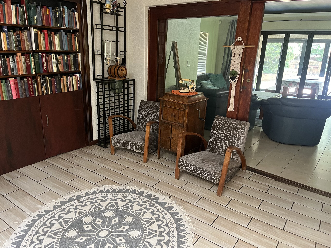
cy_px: 124
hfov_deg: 67.3
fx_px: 249
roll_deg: -1.5
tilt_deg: -16.7
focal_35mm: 26
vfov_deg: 53.1
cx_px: 166
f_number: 1.6
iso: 400
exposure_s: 1/60
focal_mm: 5.1
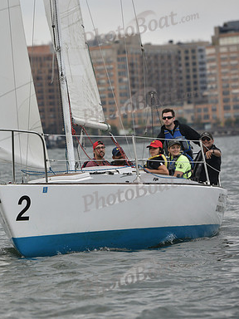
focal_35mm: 254
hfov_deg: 5.8
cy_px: 159
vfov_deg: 7.8
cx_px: 40
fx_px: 2338
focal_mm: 175
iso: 320
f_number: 5
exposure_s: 1/1250
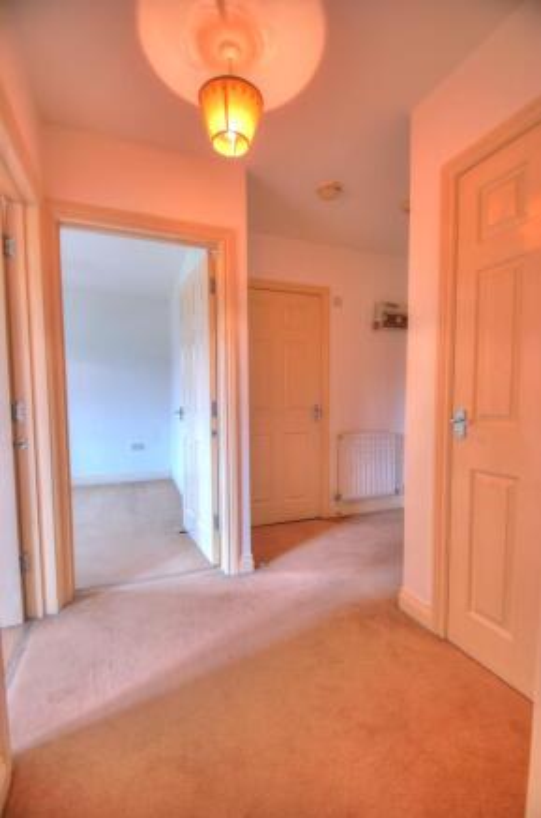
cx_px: 270
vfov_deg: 100.5
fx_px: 340
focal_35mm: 15
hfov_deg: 77.0
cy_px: 409
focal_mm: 10
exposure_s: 1/30
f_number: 3.5
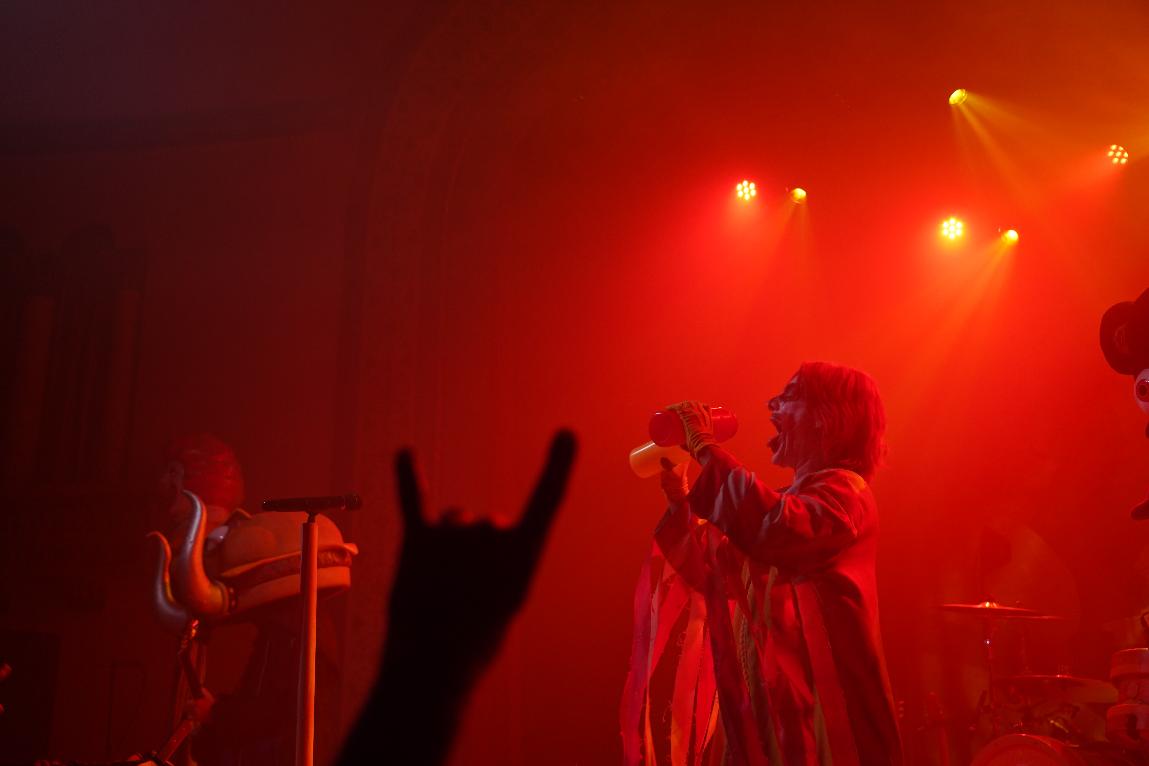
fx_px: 1372
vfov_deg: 31.2
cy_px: 383
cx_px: 574
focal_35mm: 43
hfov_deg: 45.4
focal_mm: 43
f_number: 4
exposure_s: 1/160
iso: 2000
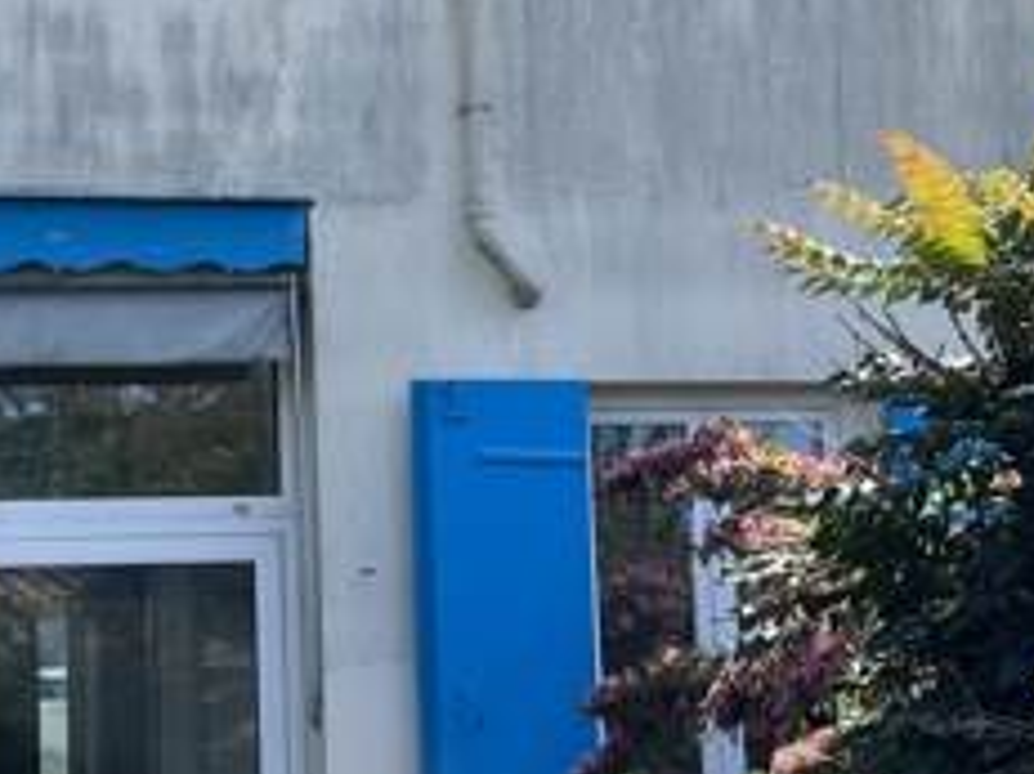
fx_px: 2687
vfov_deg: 16.4
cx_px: 376
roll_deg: +3.1
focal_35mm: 90
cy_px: 327
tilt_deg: +7.9
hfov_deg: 21.7
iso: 50
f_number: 1.6
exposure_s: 1/1151
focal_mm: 5.1
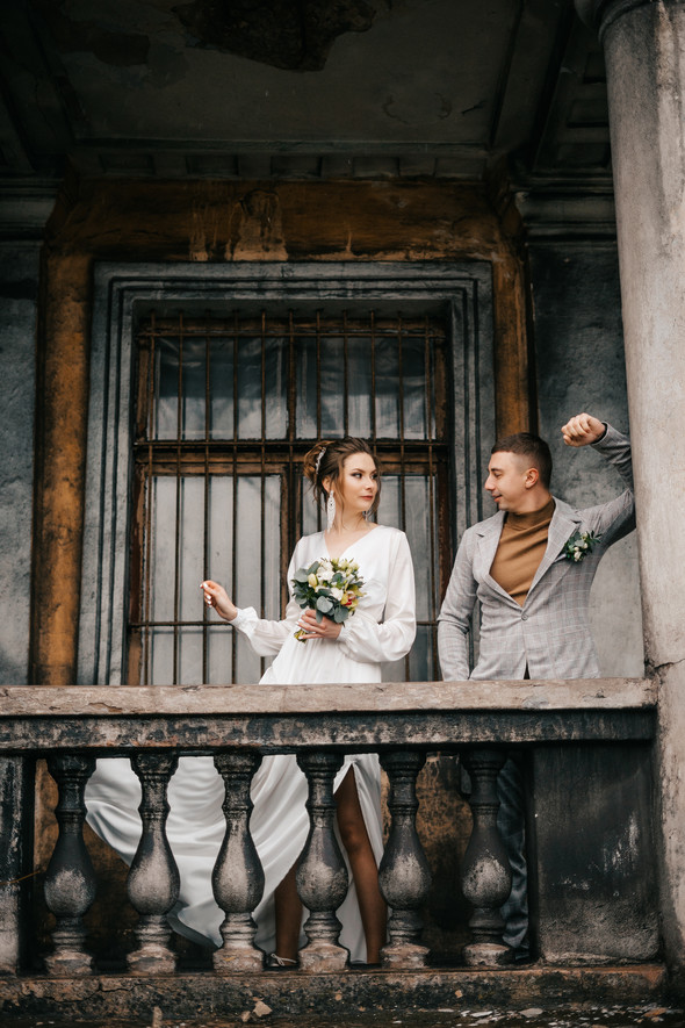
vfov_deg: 39.6
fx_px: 1427
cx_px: 342
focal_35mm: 50
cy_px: 514
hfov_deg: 27.0
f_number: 2
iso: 400
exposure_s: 1/200
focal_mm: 50
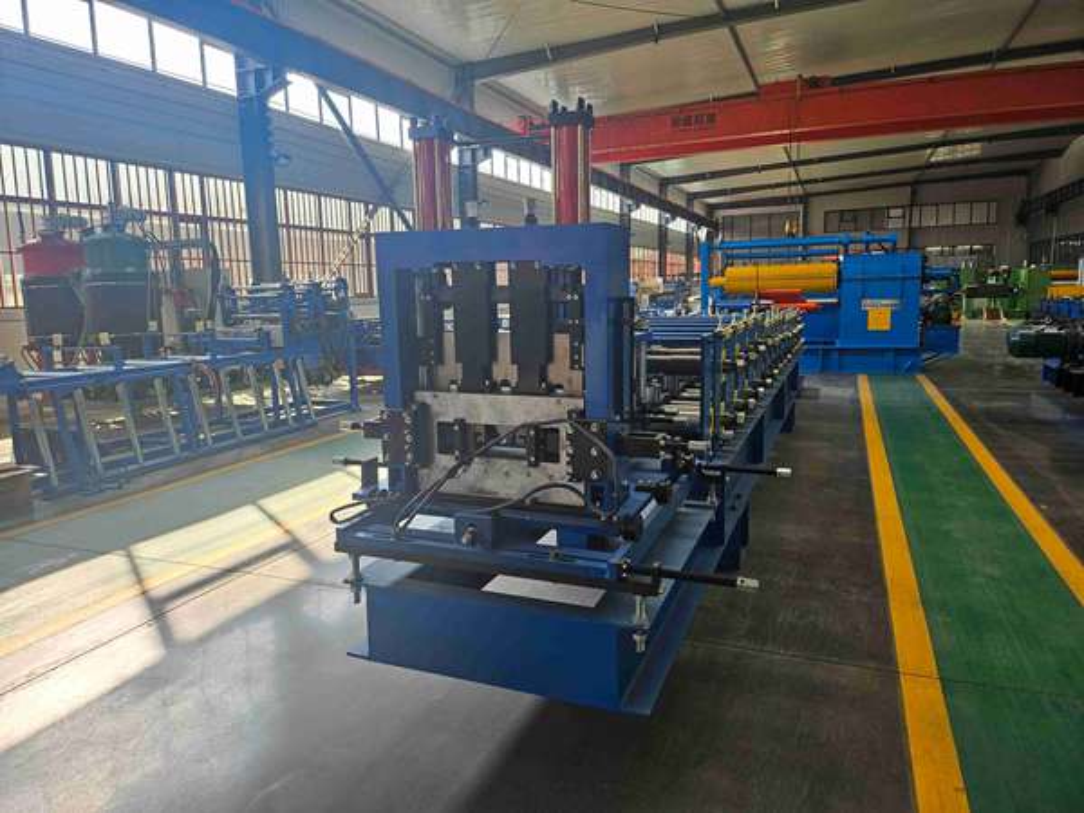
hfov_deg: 71.6
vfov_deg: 56.8
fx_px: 752
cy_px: 406
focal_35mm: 24
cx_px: 542
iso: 50
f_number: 1.8
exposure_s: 1/229
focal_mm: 5
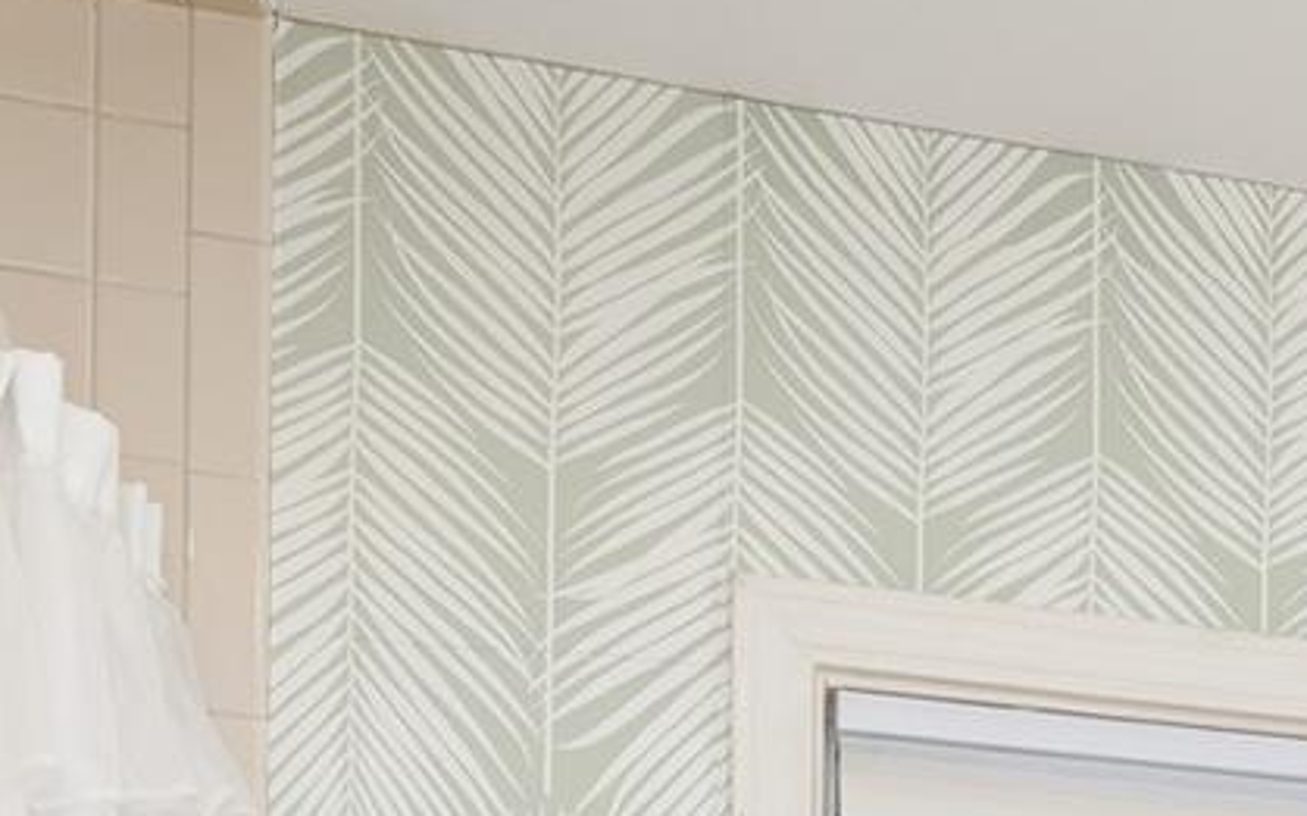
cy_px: 1917
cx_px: 1548
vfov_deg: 13.7
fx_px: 2493
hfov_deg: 26.3
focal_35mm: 70
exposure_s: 1/200
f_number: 8
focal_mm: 14
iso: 320
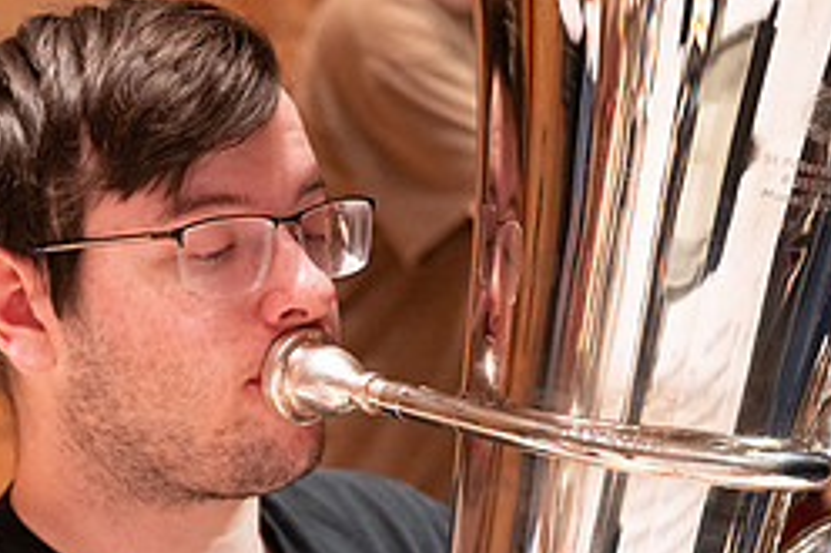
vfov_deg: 13.3
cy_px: 323
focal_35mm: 103
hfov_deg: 19.8
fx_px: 2376
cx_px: 412
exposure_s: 1/320
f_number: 2.8
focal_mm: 44
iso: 640
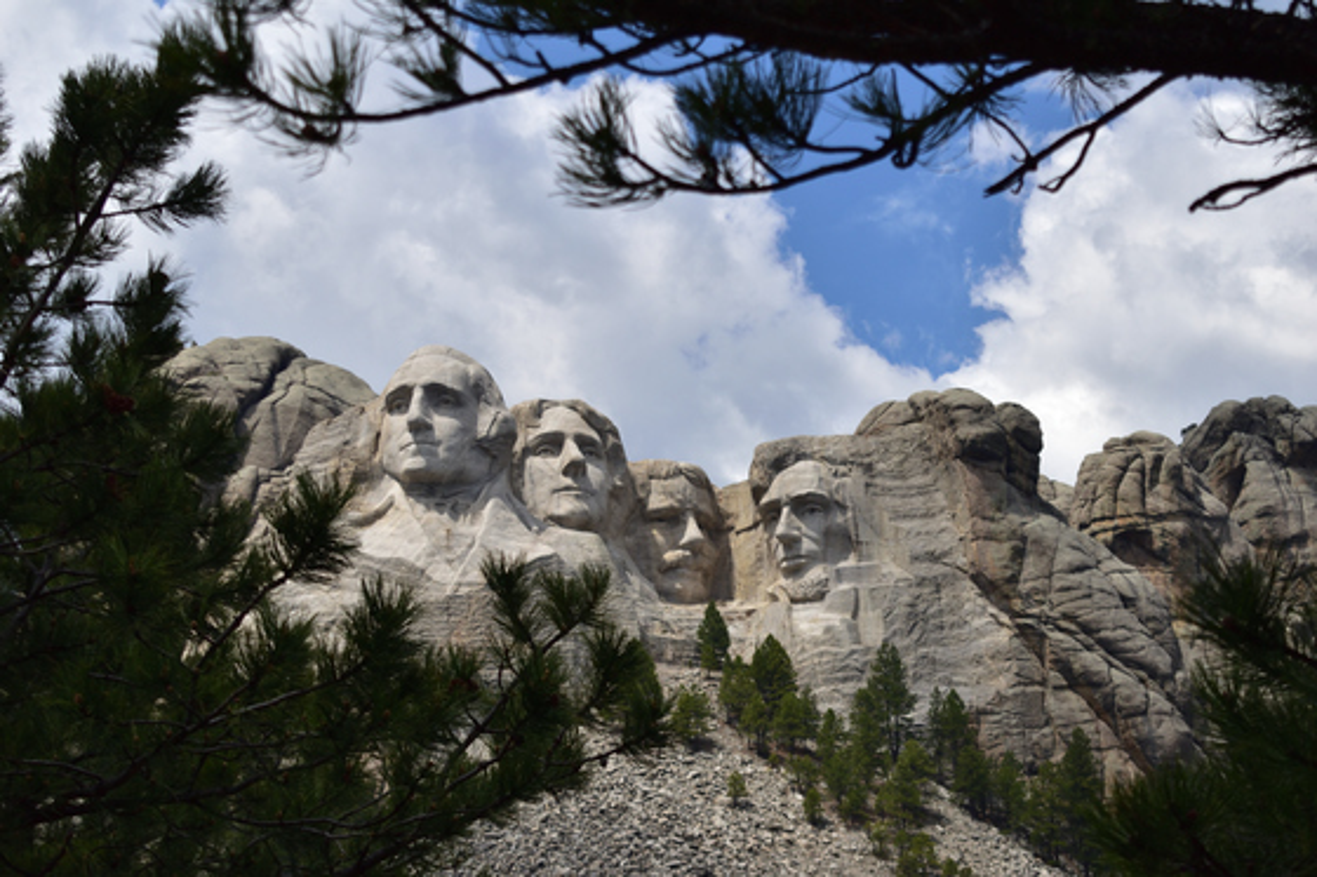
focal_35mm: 82
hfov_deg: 24.6
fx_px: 3017
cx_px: 658
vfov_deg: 16.5
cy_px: 438
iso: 220
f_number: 5.6
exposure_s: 1/1600
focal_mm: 55
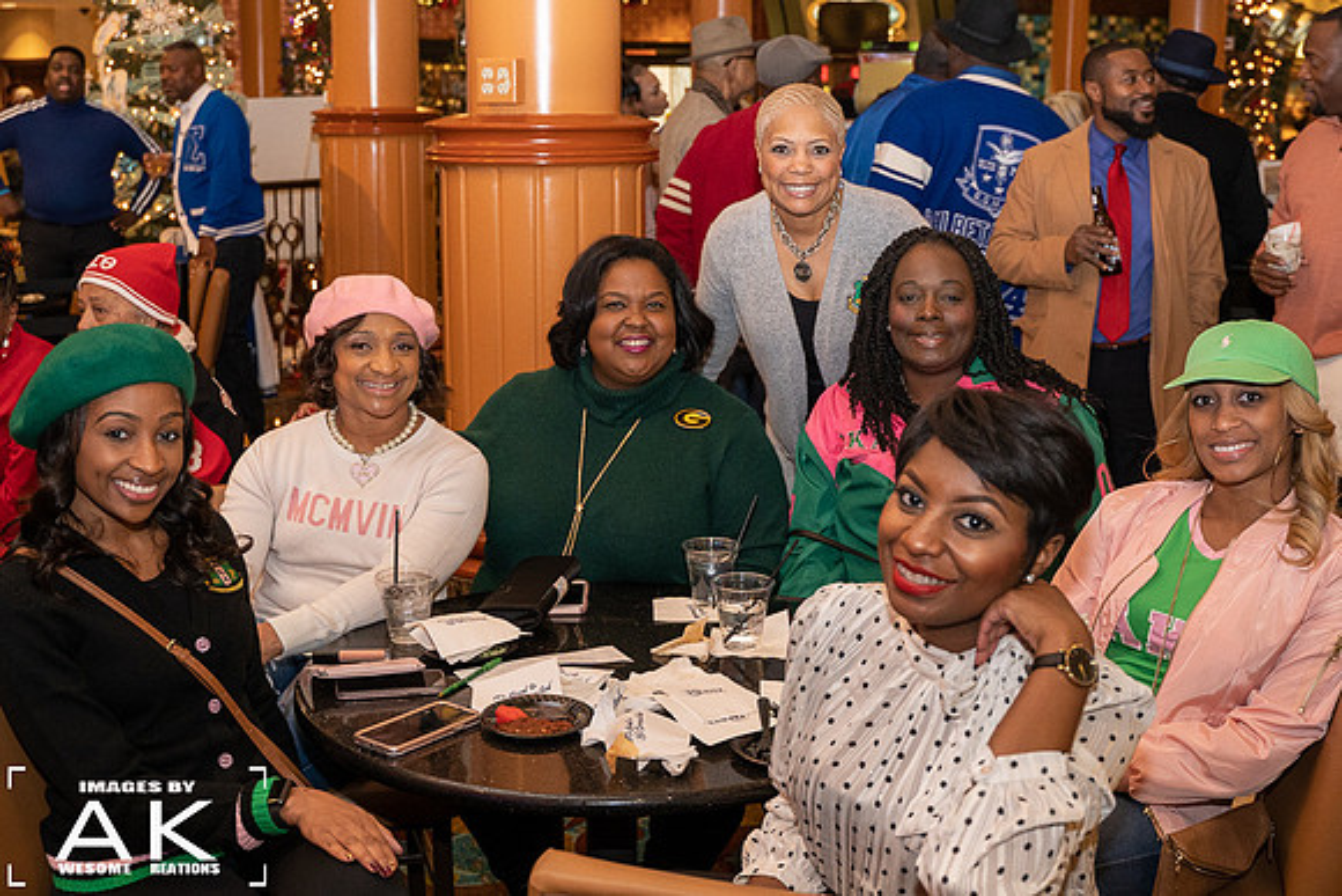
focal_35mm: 42
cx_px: 671
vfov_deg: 31.9
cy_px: 448
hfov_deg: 46.4
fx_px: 1566
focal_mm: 28
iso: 1600
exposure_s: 1/100
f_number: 3.5
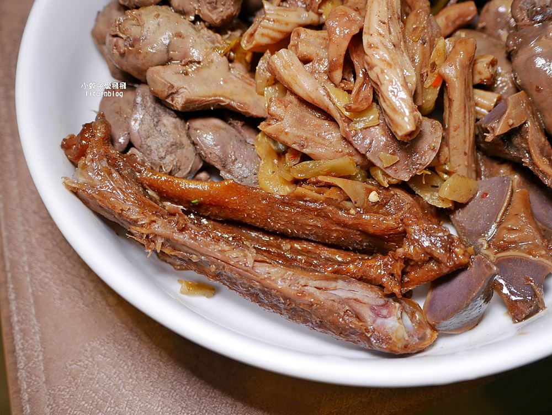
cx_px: 276
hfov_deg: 63.4
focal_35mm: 28
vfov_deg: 49.8
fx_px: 447
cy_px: 208
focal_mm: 14
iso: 250
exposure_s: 1/60
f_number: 2.5
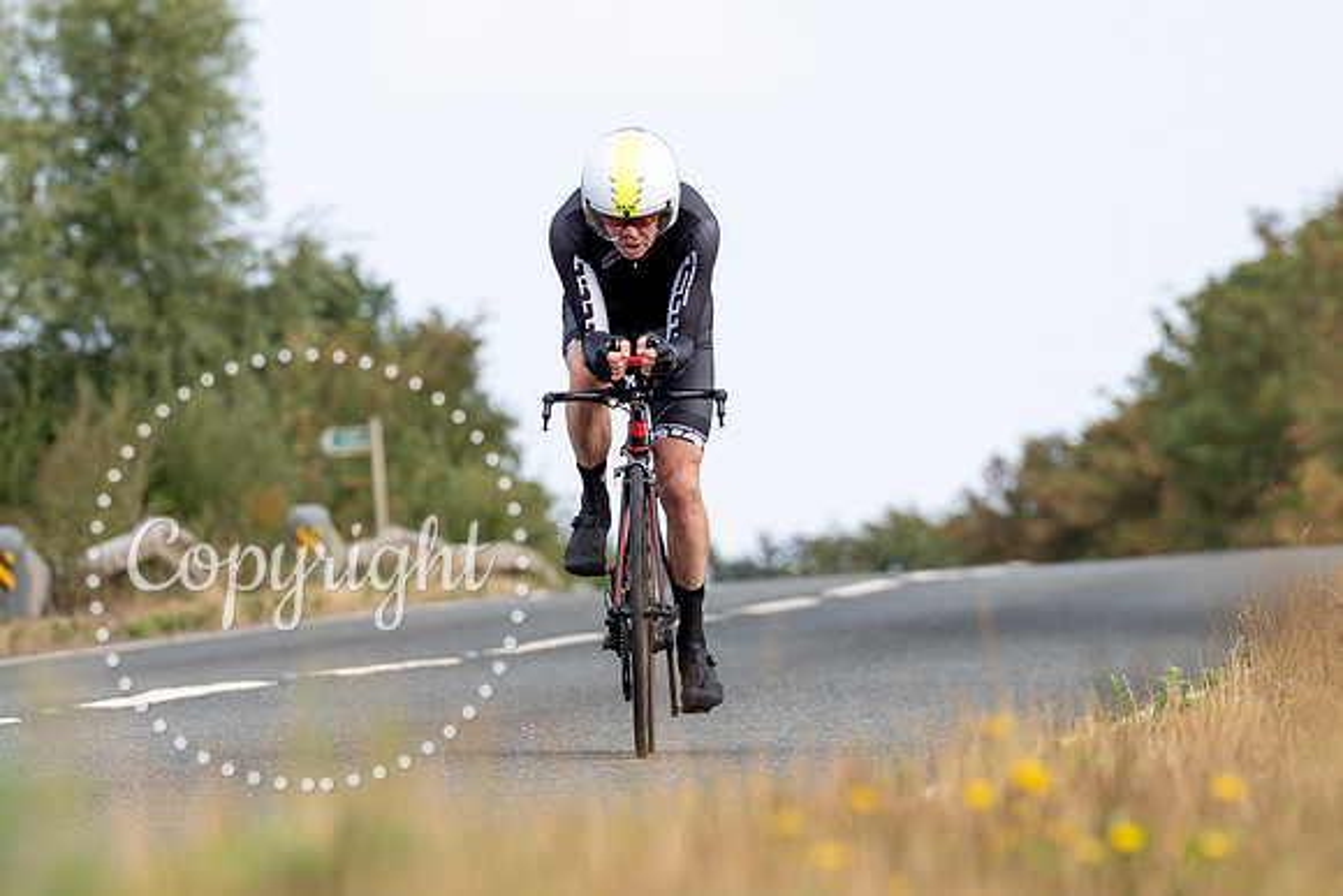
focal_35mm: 445
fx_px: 16605
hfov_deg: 4.6
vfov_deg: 3.1
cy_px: 547
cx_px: 494
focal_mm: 200
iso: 160
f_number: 5
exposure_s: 1/800
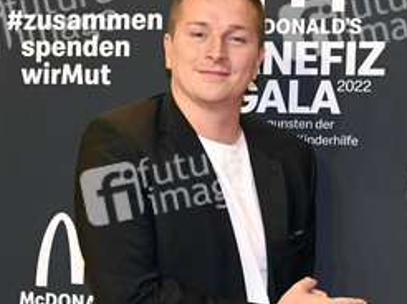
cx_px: 213
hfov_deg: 27.1
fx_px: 846
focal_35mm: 72
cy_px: 269
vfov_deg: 20.0
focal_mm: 46
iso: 640
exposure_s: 1/60
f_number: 6.3
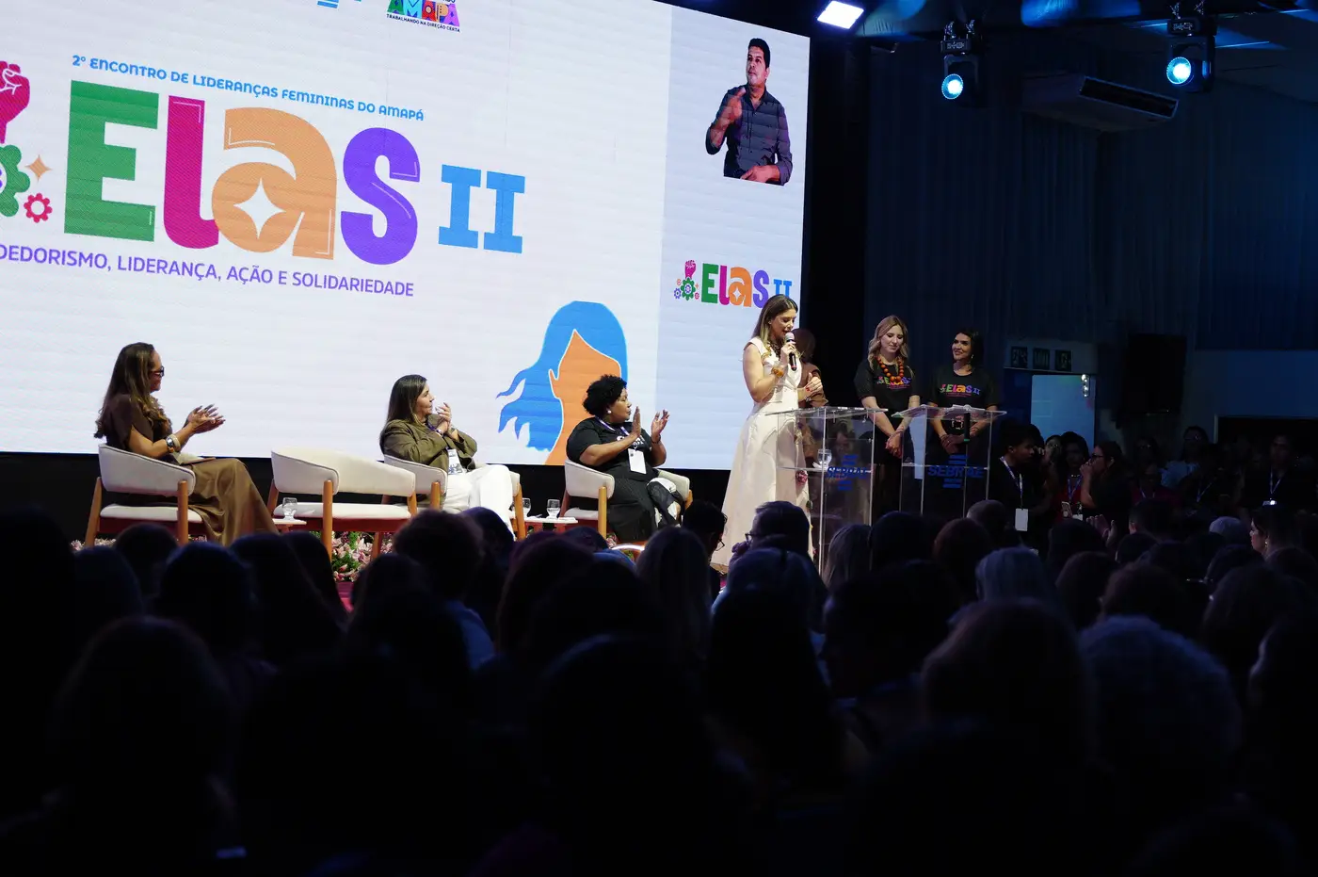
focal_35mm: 70
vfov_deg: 19.4
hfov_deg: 28.9
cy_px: 438
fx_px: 2561
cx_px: 659
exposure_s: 1/500
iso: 1600
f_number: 2.8
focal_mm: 46.9
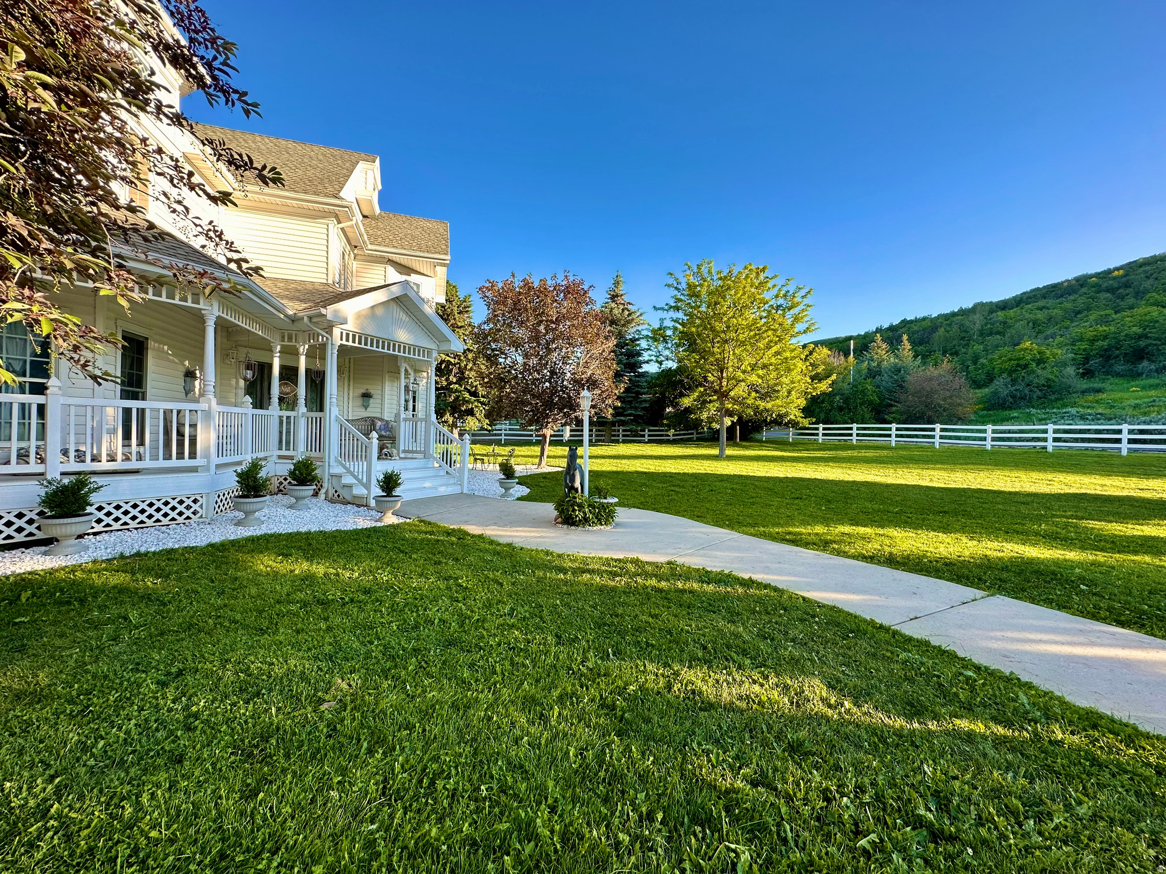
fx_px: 472
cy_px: 437
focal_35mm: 14
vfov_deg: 85.7
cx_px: 583
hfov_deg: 102.1
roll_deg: -1.9
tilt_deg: -0.8
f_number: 2.2
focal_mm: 2.22
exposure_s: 1/337
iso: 40
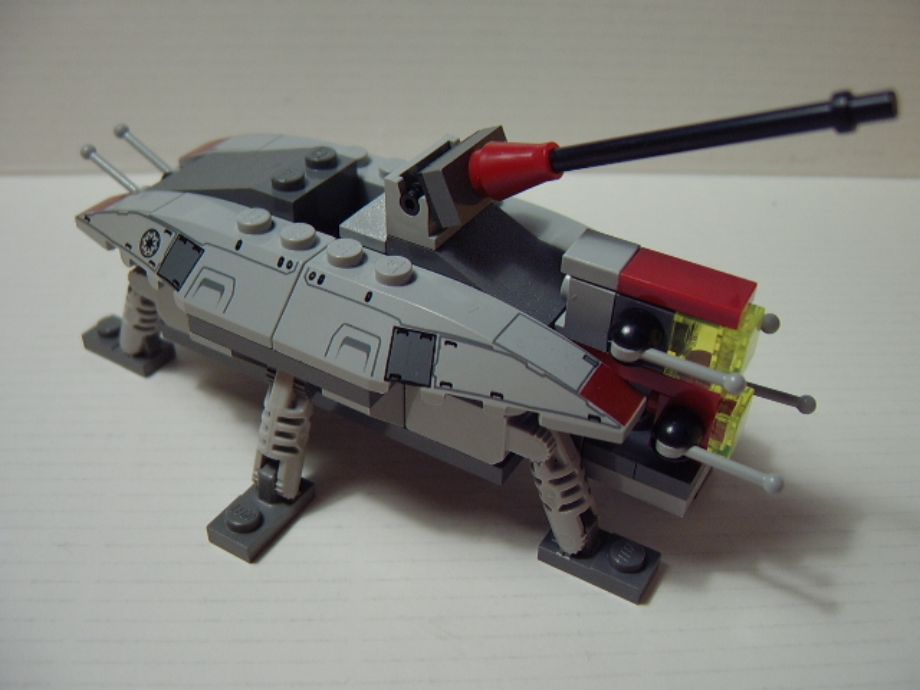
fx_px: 824
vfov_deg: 45.4
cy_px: 345
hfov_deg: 58.4
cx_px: 460
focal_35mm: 31
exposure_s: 1/36
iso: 100
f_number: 2.7
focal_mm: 8.13
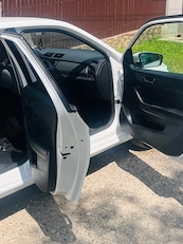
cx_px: 26
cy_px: 67
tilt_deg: -7.5
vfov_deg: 41.1
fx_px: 317
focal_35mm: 45
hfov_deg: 31.0
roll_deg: +0.7
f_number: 1.6
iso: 50
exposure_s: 1/3215
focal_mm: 5.1
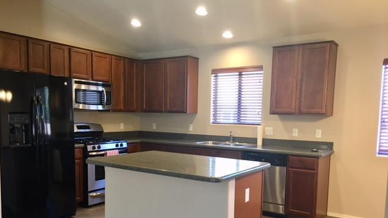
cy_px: 146
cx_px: 195
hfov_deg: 61.0
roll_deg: -0.9
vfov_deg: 36.3
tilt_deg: -6.4
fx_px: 329
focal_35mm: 32
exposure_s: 1/30
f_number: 2.2
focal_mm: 4.15
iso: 125
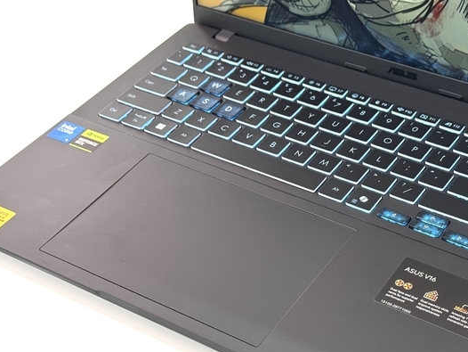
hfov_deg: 26.5
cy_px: 203
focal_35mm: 73
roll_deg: +4.7
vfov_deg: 20.2
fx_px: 987
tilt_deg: -39.5
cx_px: 311
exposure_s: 1/100
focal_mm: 6.76
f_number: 1.78
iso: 100
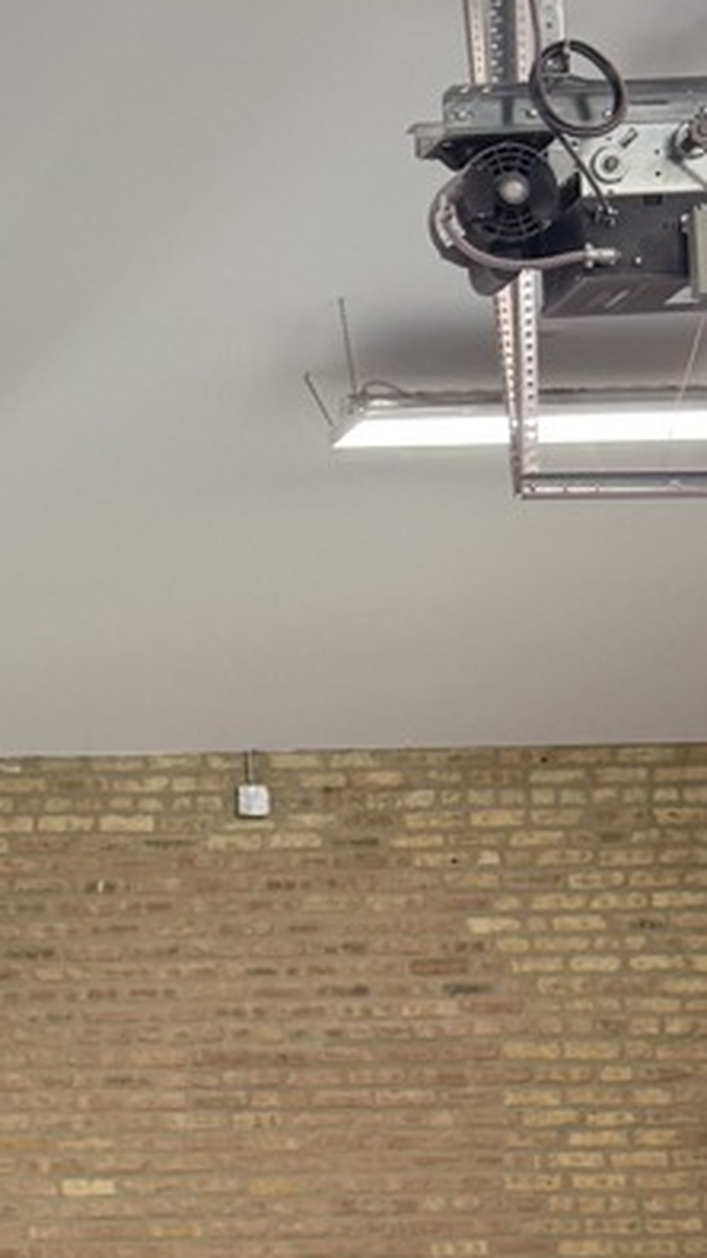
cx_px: -439
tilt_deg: +4.8
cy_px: 927
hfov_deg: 10.9
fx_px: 3535
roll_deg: +0.0
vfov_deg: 20.0
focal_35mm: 106
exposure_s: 1/127
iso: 100
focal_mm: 6.76
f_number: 1.78
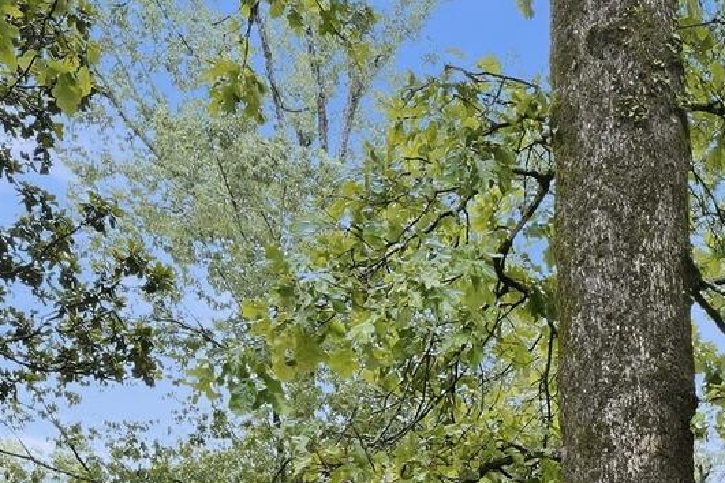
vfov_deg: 19.2
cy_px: 864
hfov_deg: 32.6
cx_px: 789
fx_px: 1087
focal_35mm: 54
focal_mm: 14
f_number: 5.6
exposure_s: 1/200
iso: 2500
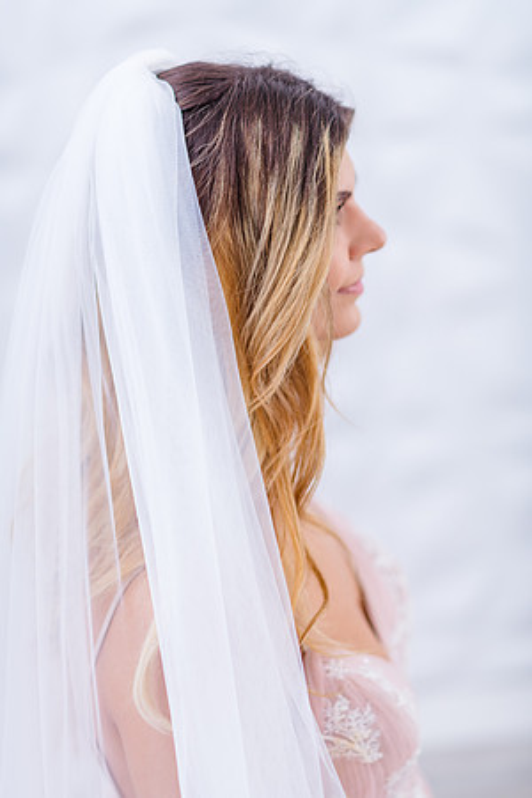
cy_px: 399
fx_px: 2327
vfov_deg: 19.5
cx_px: 266
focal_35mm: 105
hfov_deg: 13.0
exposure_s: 1/200
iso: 400
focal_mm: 105
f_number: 2
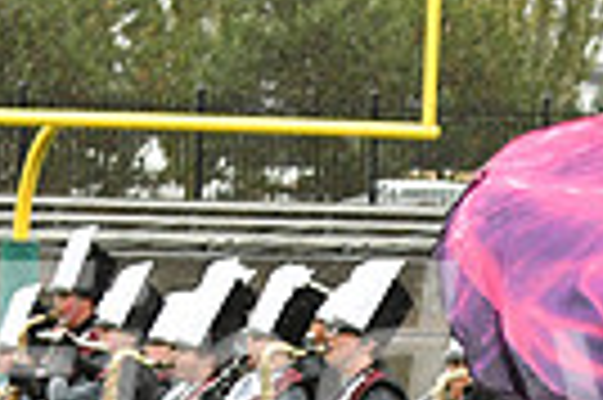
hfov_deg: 4.5
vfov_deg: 3.0
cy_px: 843
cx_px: 958
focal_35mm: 455
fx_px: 7612
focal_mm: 70
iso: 1000
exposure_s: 1/640
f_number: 4
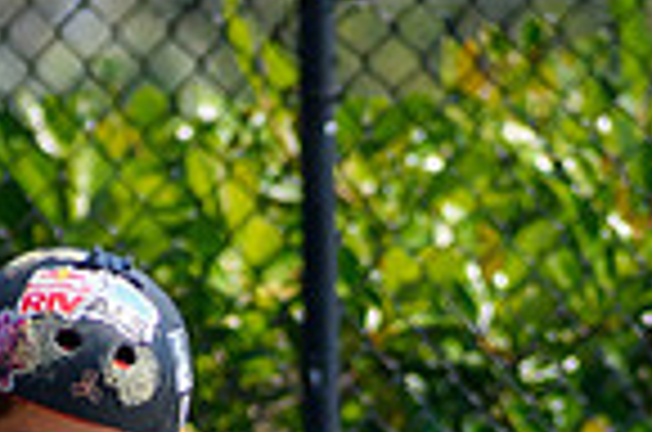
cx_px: 180
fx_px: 26077
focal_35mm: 1443
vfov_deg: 0.9
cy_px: 812
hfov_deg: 1.4
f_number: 6
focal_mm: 240
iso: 400
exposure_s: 1/2000
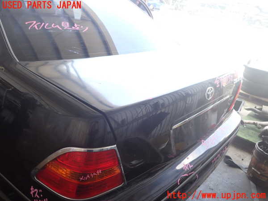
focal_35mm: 30
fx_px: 232
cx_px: 134
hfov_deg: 60.0
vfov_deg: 46.8
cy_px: 100
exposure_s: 1/125
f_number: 2.3
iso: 160
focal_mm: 5.4
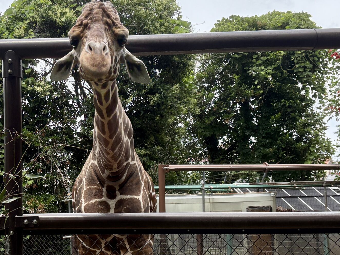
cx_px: 115
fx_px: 491
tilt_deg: +2.9
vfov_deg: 29.1
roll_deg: +1.6
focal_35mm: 50
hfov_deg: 37.8
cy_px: 147
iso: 64
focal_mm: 5.96
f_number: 1.6
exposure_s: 1/2639
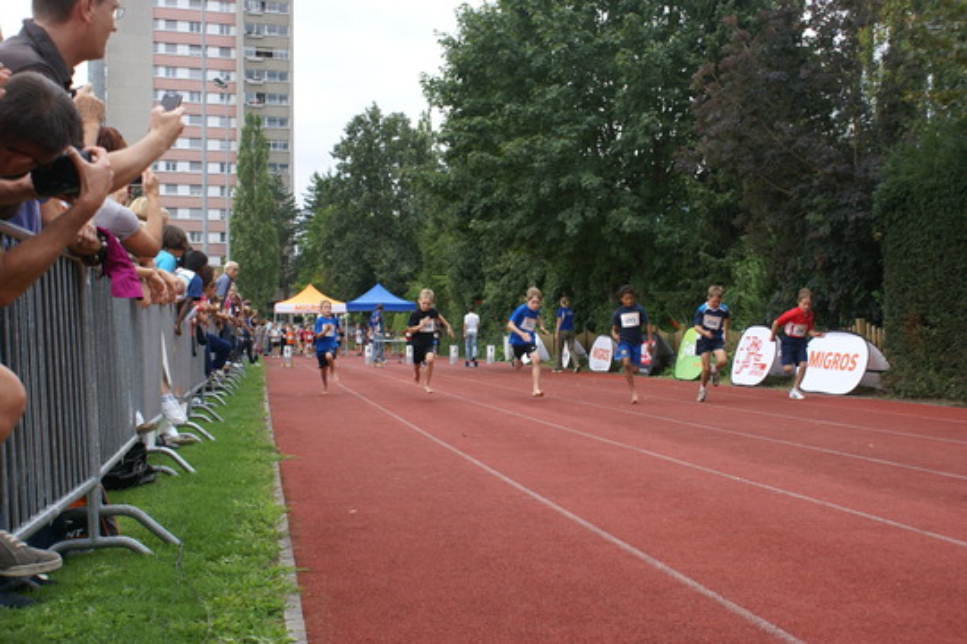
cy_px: 322
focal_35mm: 45
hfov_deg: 43.6
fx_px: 1209
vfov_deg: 29.9
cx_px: 484
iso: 100
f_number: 5.6
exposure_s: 1/160
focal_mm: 30
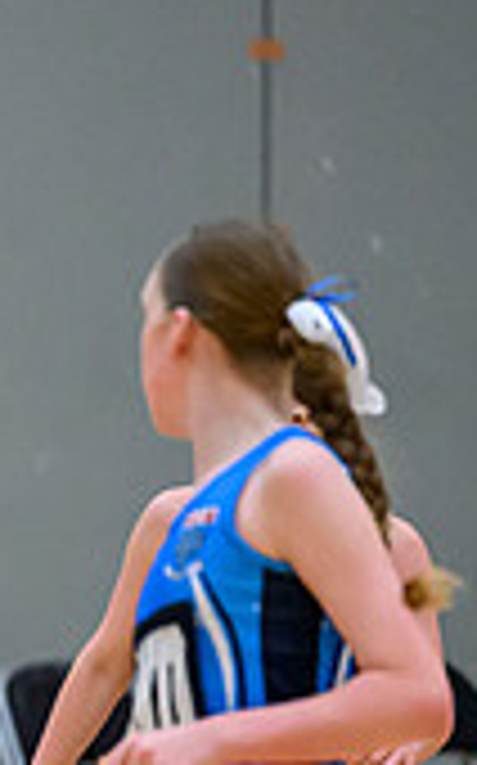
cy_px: 901
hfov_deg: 1.5
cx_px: -1055
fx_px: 18189
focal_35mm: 873
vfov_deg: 2.4
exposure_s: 1/1000
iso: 6400
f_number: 2.8
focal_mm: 200
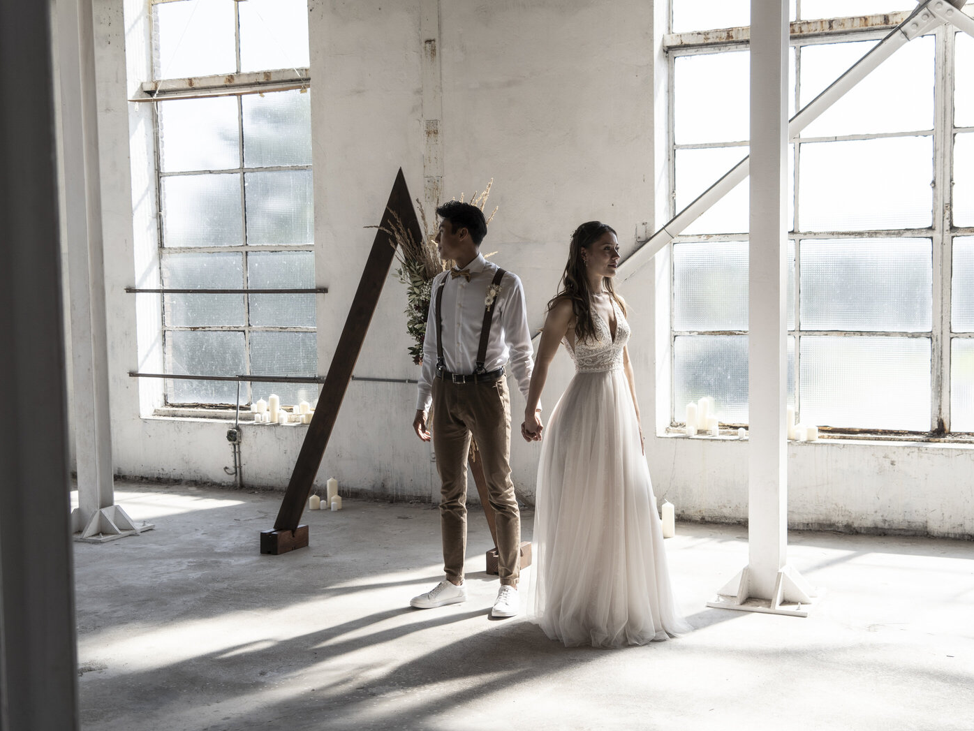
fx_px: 1210
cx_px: 524
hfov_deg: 43.8
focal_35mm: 43
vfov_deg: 33.6
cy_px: 367
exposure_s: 1/250
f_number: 5
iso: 100
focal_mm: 39
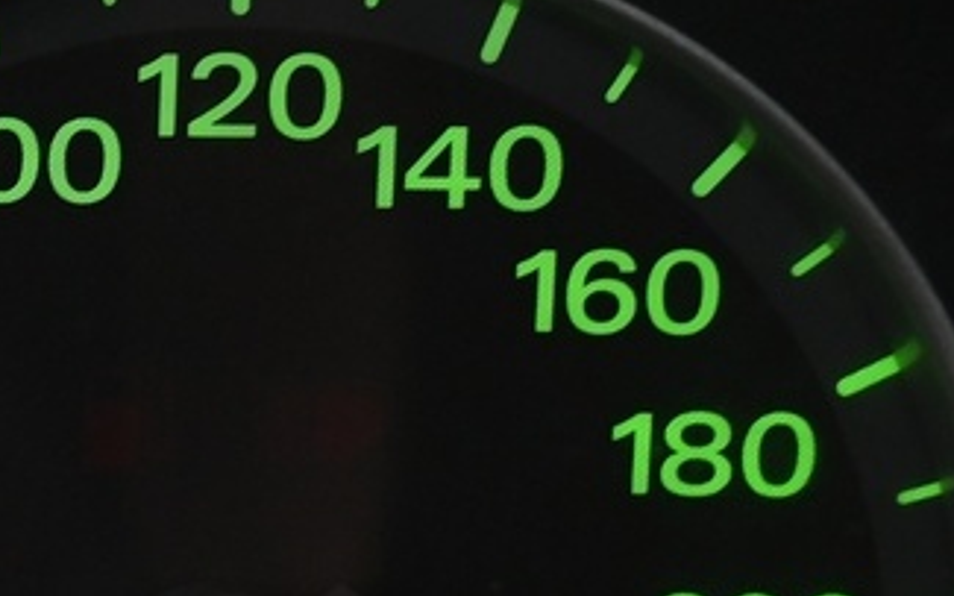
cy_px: 637
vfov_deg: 5.8
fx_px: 5823
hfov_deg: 8.8
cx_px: -1022
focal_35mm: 224
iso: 2000
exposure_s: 1/15
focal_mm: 44
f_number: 4
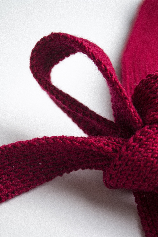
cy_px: 118
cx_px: 79
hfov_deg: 20.2
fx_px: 444
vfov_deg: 29.9
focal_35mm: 68
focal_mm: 45
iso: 140
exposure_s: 1/30
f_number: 5.3
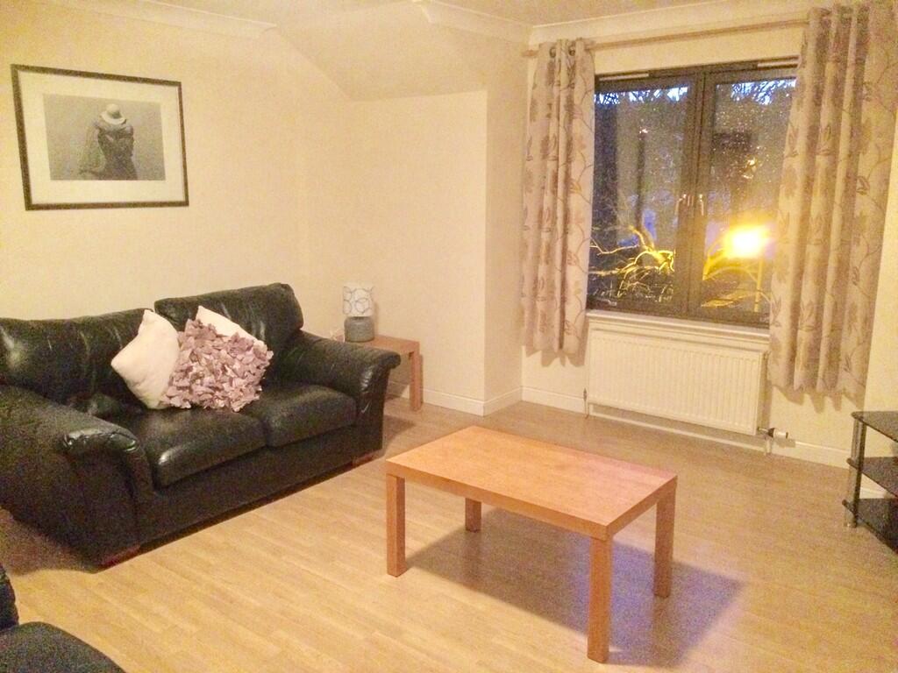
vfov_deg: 48.2
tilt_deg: -11.3
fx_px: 752
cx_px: 449
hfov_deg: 61.7
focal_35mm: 29
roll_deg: +1.1
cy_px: 336
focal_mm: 4.15
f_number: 2.2
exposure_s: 1/17
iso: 800
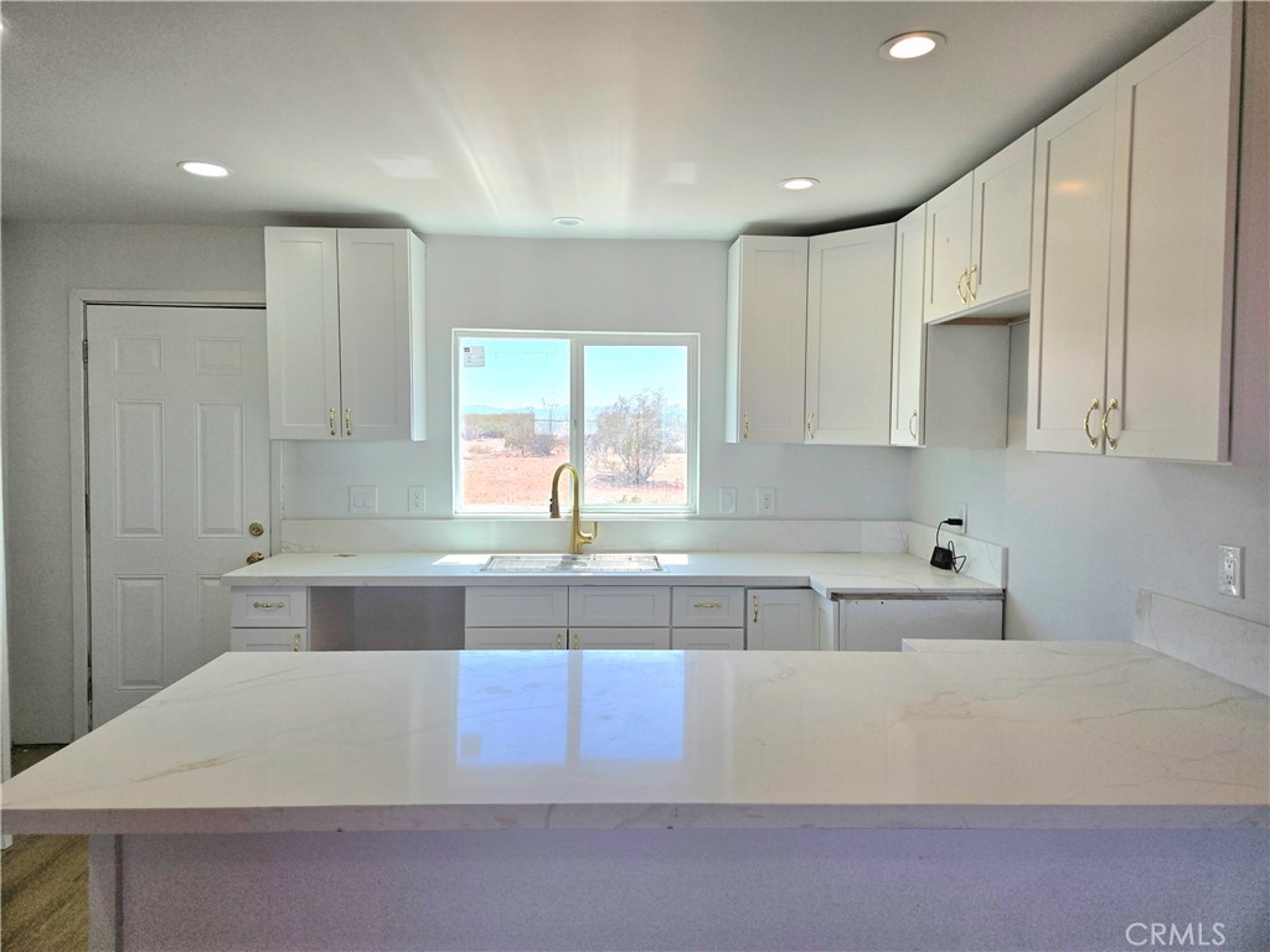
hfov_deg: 73.9
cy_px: 476
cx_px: 635
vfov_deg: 58.9
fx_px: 844
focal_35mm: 23
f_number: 1.8
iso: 80
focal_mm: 5.4
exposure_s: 1/2000
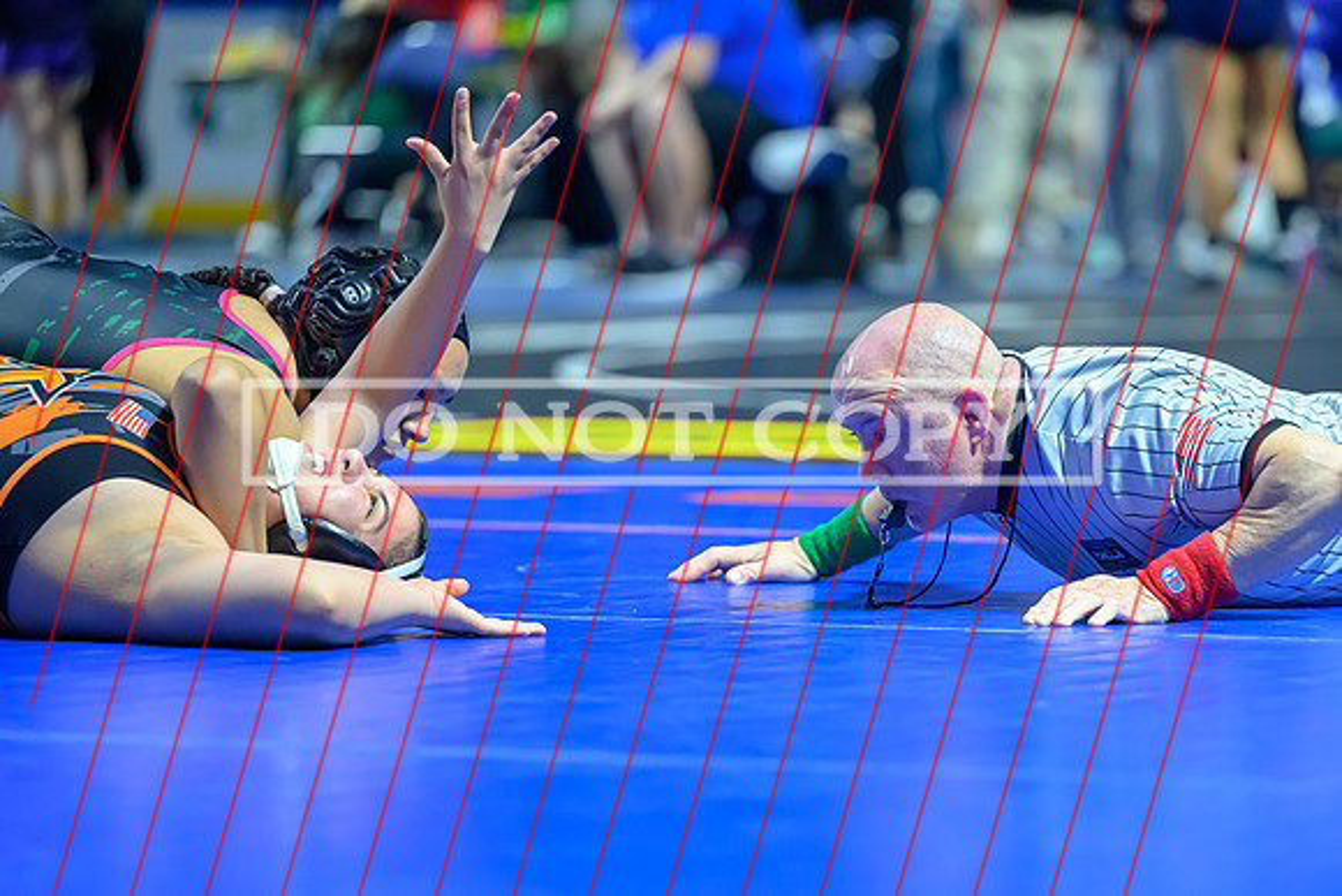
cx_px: 936
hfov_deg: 8.6
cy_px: 612
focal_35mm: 238
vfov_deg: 5.8
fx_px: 8884
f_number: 2.8
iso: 4000
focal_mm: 170
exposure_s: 1/640
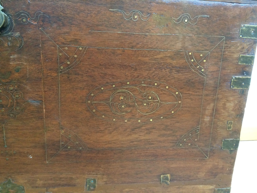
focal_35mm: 29
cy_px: 96
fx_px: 215
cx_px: 128
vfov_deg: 48.2
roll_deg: -0.9
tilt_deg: -15.9
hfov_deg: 61.7
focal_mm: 4.15
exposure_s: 1/33
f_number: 2.2
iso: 320
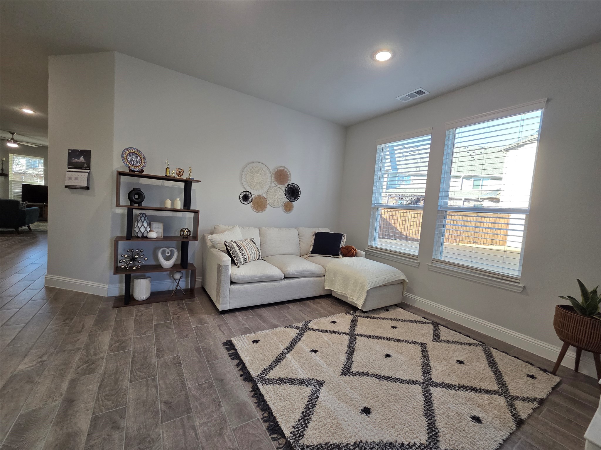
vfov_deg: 89.9
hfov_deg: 106.2
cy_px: 225
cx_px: 300
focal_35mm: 13
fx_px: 226
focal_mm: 2.2
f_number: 2.2
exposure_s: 1/120
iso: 160
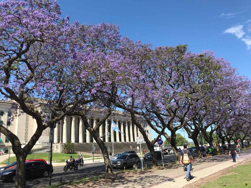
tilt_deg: +14.0
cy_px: 94
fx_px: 203
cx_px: 126
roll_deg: +3.6
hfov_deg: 63.4
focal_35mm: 28
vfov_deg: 49.7
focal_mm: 3.99
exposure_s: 1/1650
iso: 20
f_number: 1.8
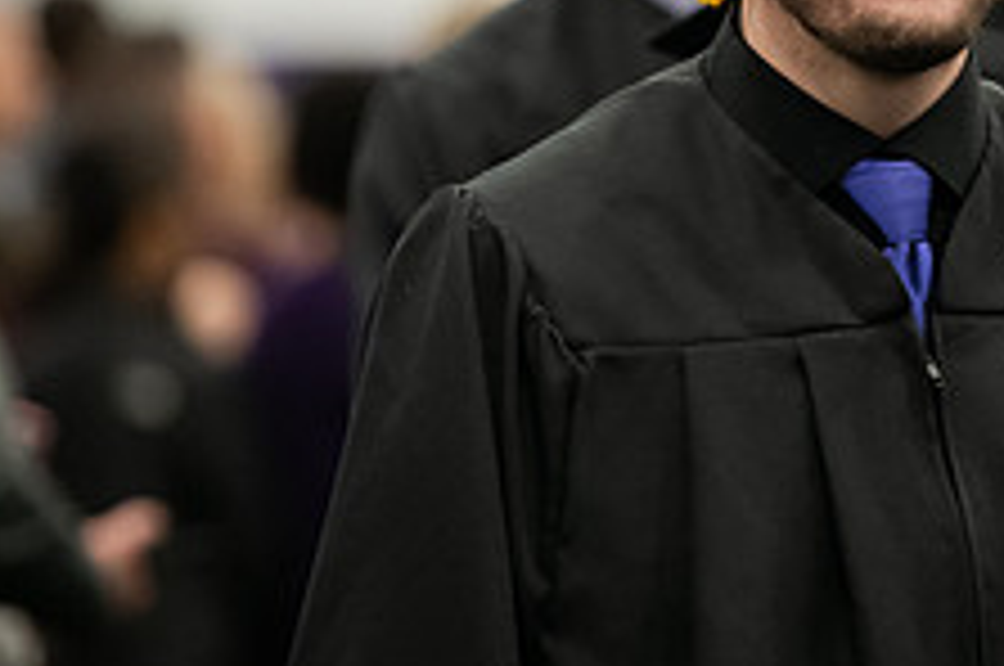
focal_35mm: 495
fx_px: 13785
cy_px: 92
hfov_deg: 4.2
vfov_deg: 2.8
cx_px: 1004
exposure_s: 1/200
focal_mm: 190
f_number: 3.2
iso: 3200
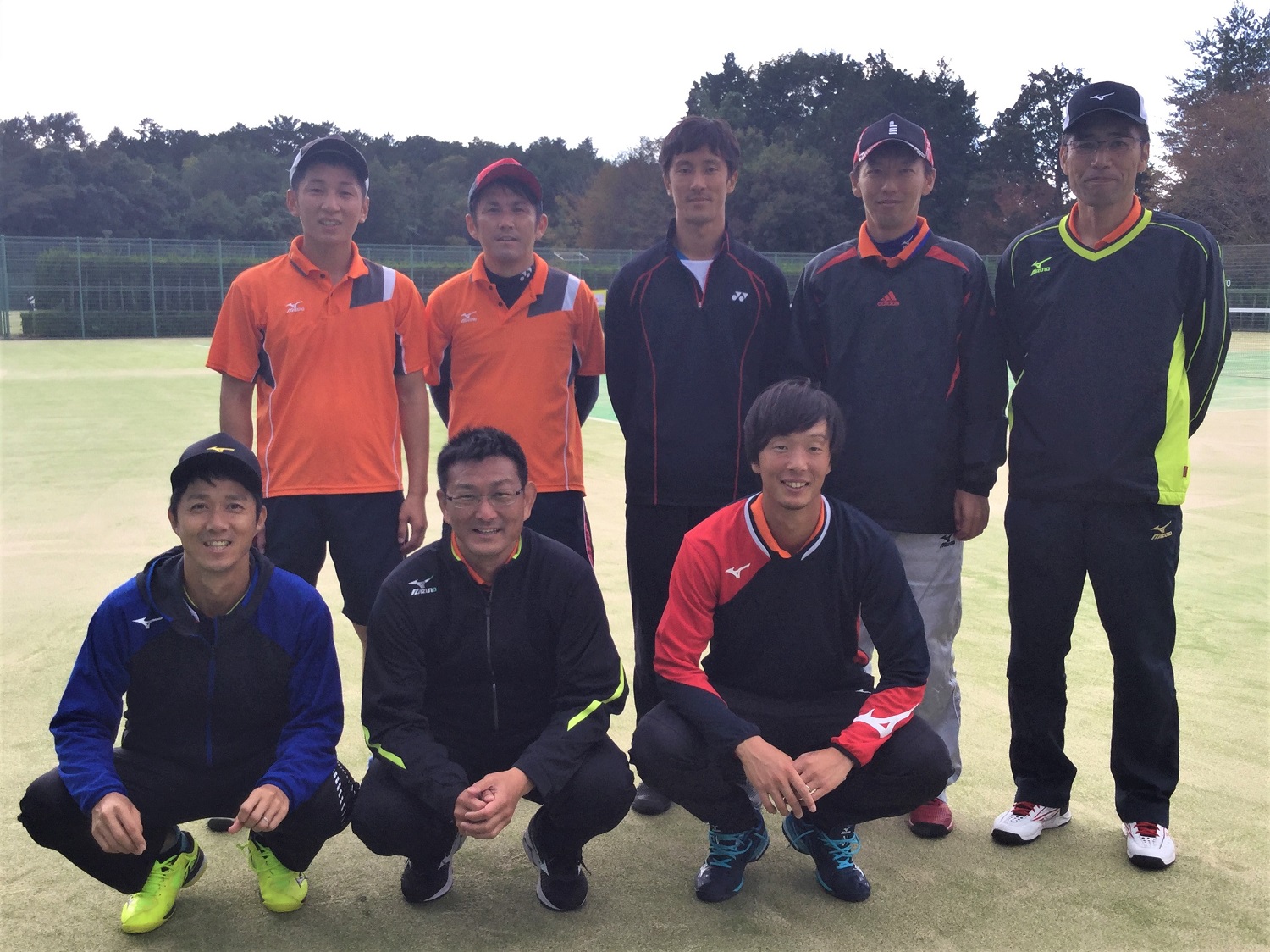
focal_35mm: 31
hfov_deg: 58.4
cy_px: 476
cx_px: 635
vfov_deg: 45.4
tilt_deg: -8.7
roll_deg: -0.8
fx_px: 1137
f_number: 2.4
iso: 25
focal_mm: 3.3
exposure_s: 1/181
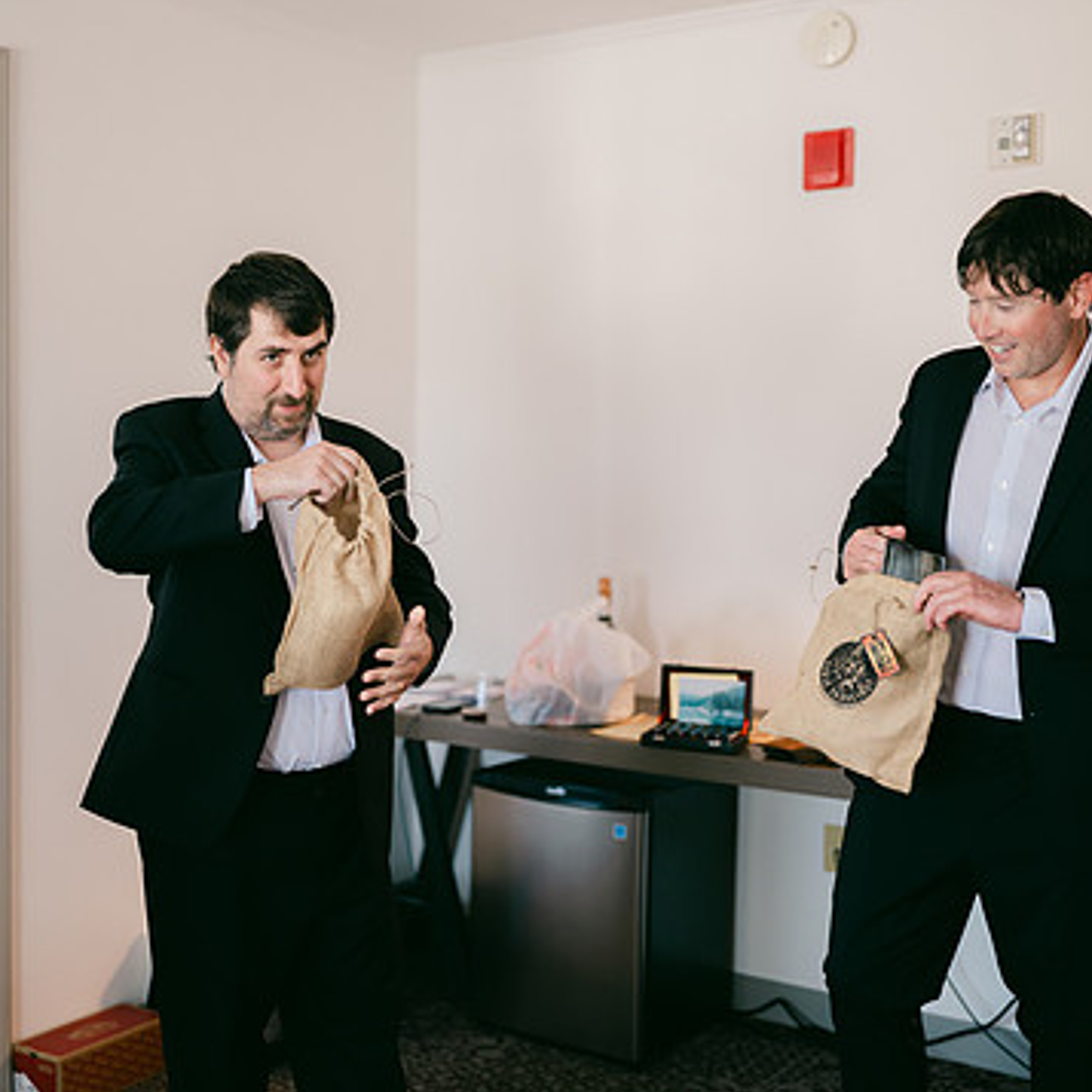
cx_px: 340
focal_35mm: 49
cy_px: 509
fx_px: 1749
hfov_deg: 34.3
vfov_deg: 34.7
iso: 400
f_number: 1.2
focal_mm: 35
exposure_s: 1/125
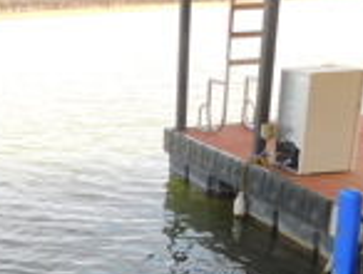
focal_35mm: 63
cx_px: -17
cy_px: 267
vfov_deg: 22.5
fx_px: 662
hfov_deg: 28.4
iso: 125
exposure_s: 1/400
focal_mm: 4
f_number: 3
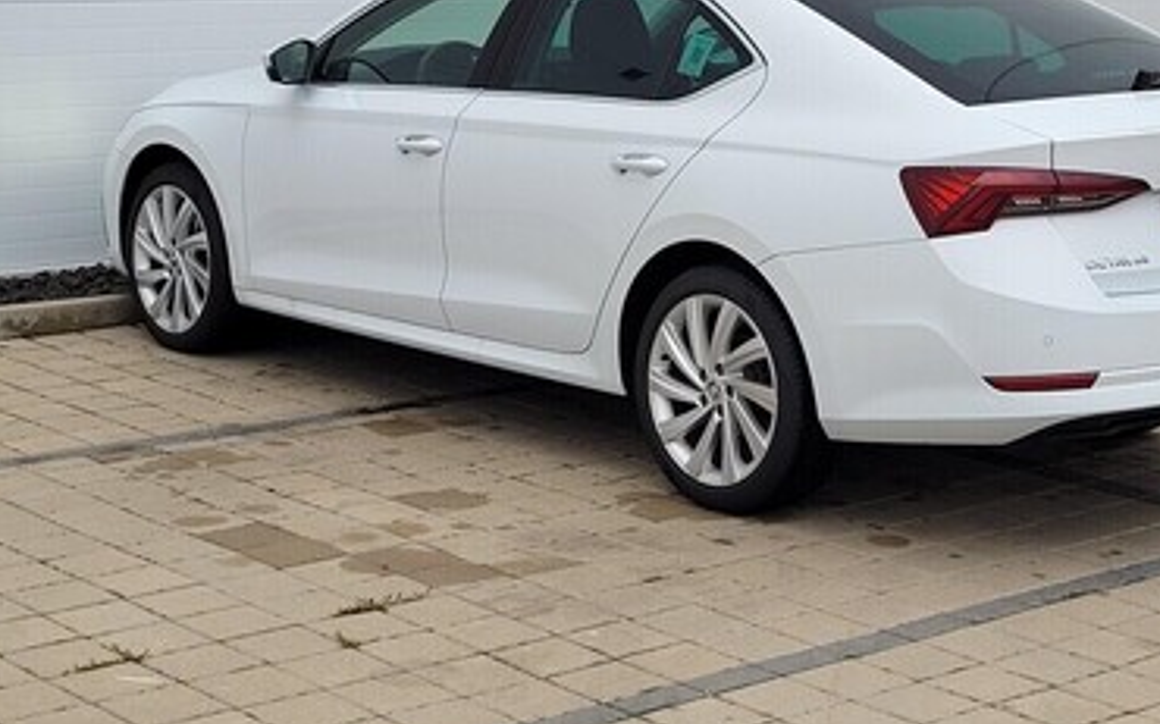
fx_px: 1296
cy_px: 158
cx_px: 752
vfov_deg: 30.6
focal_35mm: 41
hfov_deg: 47.6
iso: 40
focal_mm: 5.4
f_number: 1.8
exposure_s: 1/187
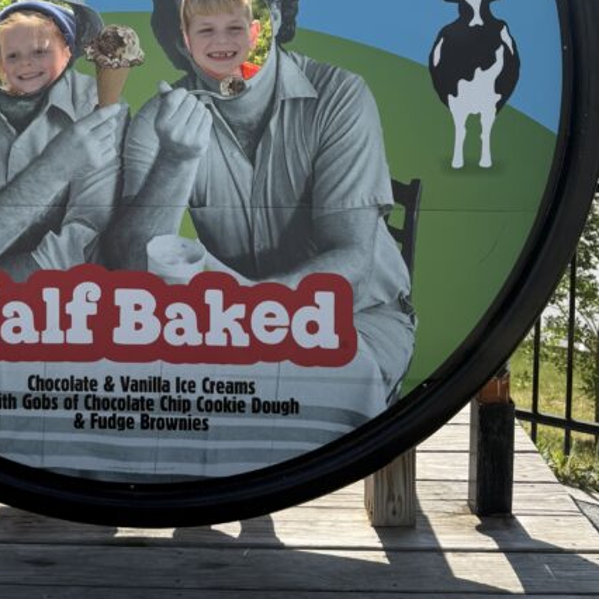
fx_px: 998
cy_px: 35
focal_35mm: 51
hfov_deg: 32.8
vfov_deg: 31.5
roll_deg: -0.9
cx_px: 150
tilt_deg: -2.0
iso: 80
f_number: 1.78
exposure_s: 1/4673
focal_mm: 6.76
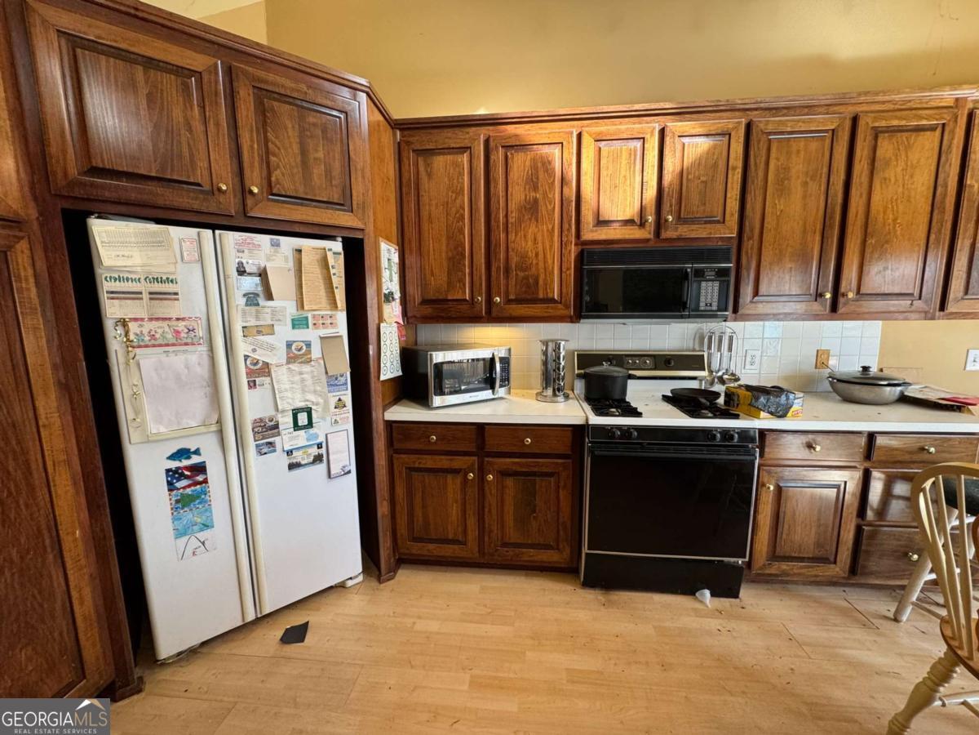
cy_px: 368
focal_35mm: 14
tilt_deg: -8.8
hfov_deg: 102.1
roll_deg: +0.4
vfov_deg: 85.7
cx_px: 490
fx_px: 396
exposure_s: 1/60
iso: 160
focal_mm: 2.22
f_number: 2.2
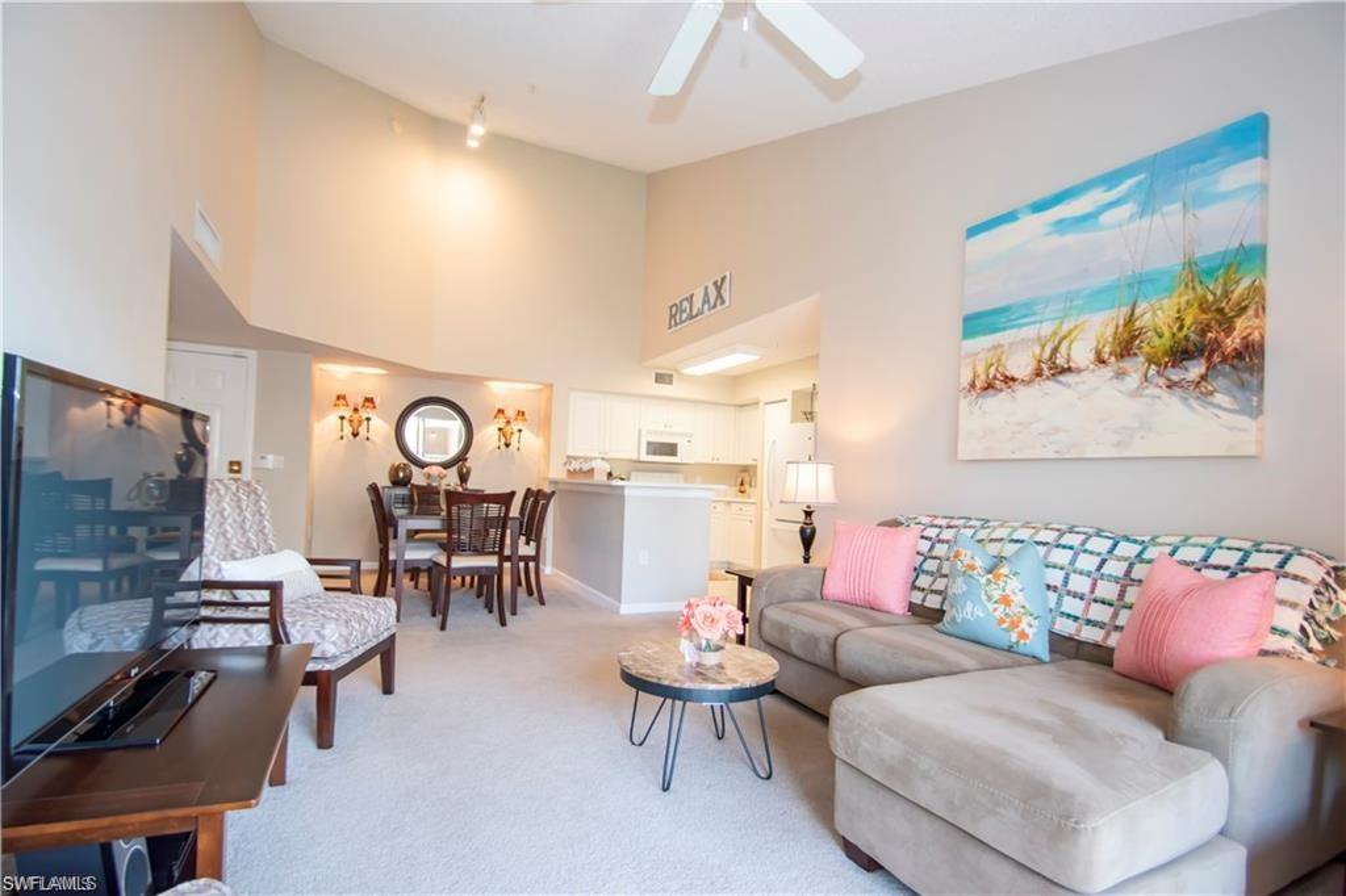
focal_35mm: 15
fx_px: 561
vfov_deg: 77.3
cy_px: 448
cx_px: 673
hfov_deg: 100.4
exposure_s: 1/60
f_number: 4
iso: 450
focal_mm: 10
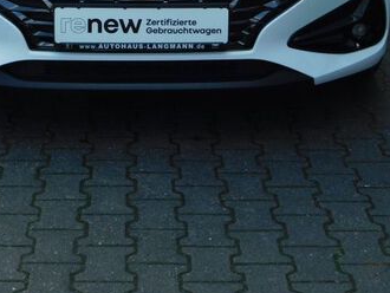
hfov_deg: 18.0
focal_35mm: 109
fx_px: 1229
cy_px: -35
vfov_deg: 13.3
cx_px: 145
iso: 125
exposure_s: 1/400
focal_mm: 8
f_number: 3.7
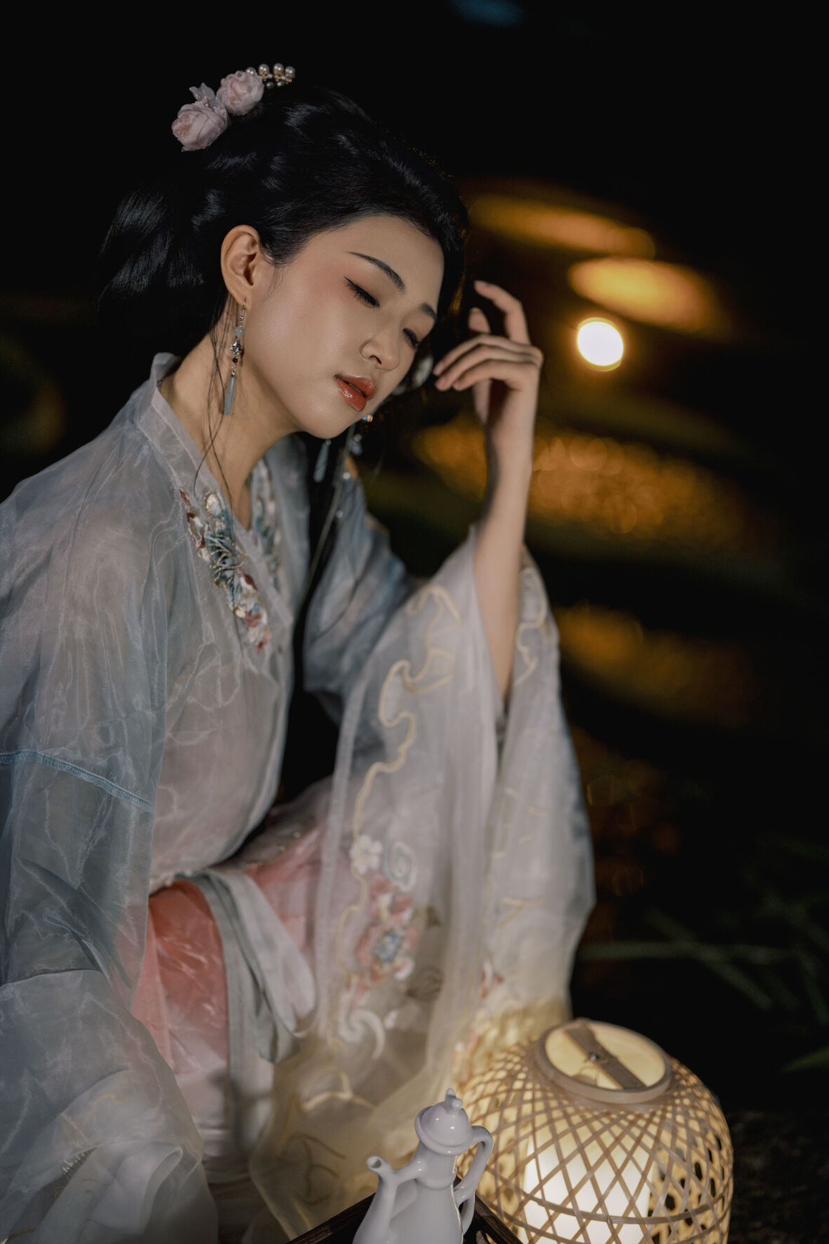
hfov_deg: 26.5
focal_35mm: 51
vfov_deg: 38.9
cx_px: 422
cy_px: 629
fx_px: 1762
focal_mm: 50
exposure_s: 1/125
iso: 400
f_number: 1.2
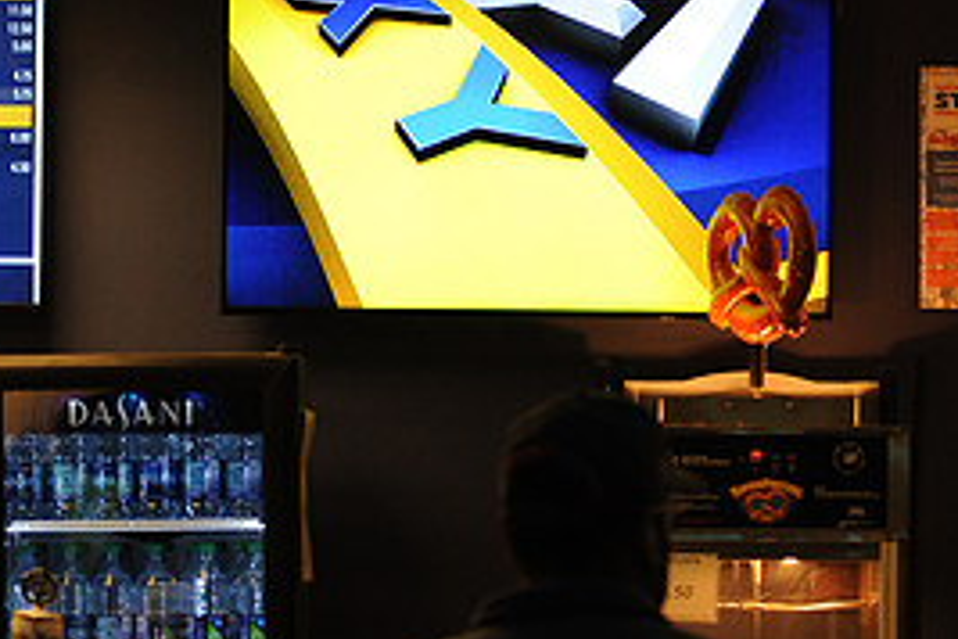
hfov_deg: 11.5
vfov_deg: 7.7
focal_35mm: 178
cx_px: 179
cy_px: 402
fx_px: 4736
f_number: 2.8
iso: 1250
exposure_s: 1/250
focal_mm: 82
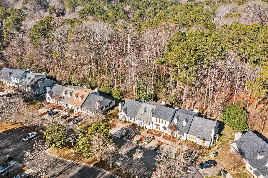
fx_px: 223
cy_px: 84
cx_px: 138
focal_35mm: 30
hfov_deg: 61.9
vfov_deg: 43.6
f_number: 8
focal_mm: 10.26
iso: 100
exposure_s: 1/640
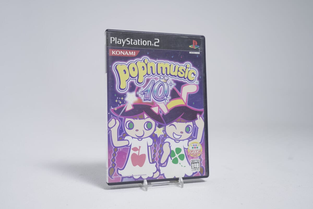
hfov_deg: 53.1
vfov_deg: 36.9
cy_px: 104
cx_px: 156
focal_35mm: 36
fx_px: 313
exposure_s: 1/8
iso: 100
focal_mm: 36
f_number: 4.5
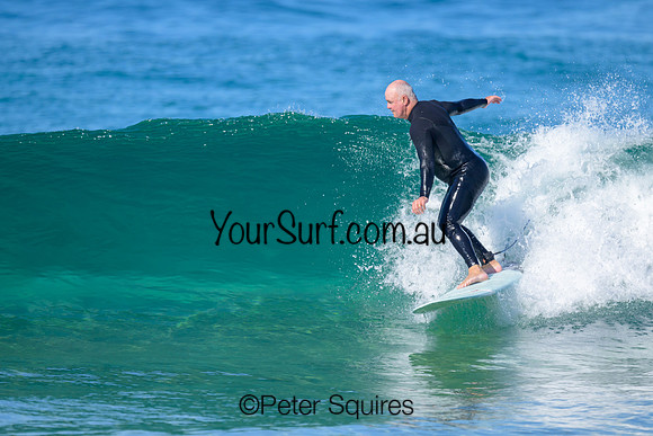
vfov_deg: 1.5
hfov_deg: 2.3
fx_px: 16193
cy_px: 214
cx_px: 364
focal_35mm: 893
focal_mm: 800
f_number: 6.3
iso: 280
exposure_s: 1/2000
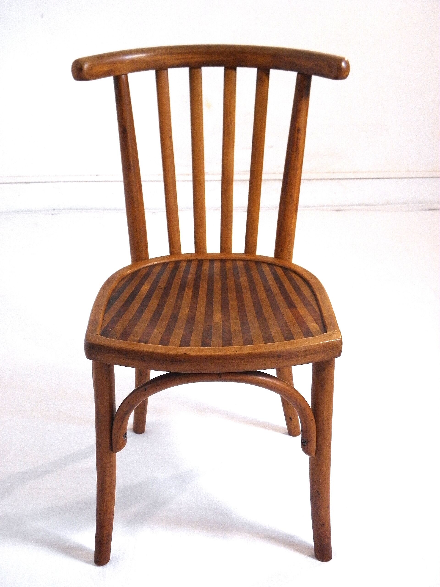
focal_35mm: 50
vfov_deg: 38.2
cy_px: 294
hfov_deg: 29.1
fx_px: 847
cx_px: 220
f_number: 4
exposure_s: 1/25
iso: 200
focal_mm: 9.1
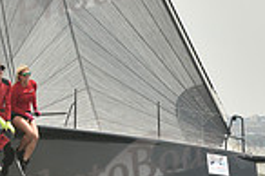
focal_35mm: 279
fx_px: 2051
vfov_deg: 4.9
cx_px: -78
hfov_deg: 7.3
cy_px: 99
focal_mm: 70
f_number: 7.1
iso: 250
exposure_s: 1/800
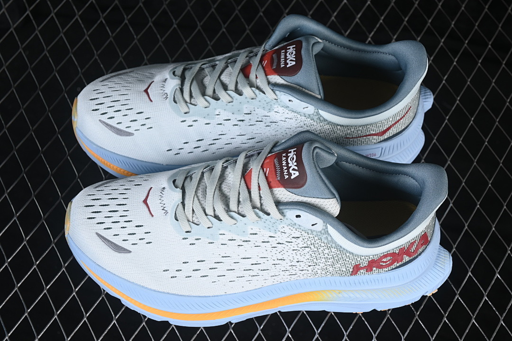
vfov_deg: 18.2
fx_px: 1067
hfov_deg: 27.0
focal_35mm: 75
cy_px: 170
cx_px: 256
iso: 160
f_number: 7.1
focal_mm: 50
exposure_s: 1/80
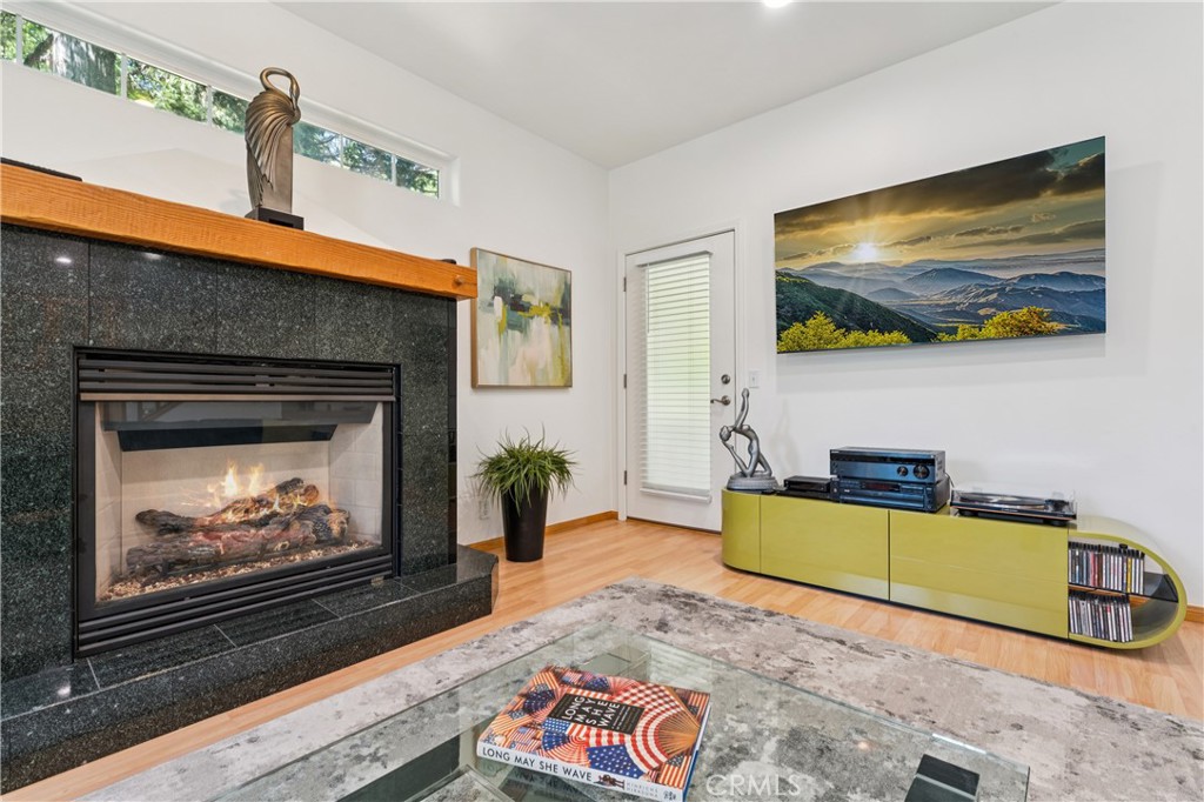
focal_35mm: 16
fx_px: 542
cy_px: 401
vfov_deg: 73.0
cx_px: 602
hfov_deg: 96.0
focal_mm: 16.2
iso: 100
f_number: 13
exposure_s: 1/1.25
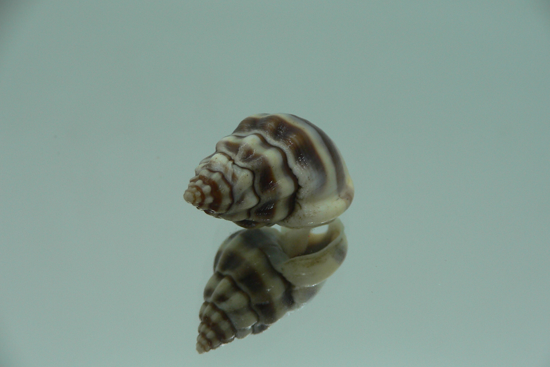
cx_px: 278
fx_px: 565
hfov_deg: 51.9
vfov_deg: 35.9
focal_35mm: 37
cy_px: 195
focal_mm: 4.6
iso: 80
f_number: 2.8
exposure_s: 1/60
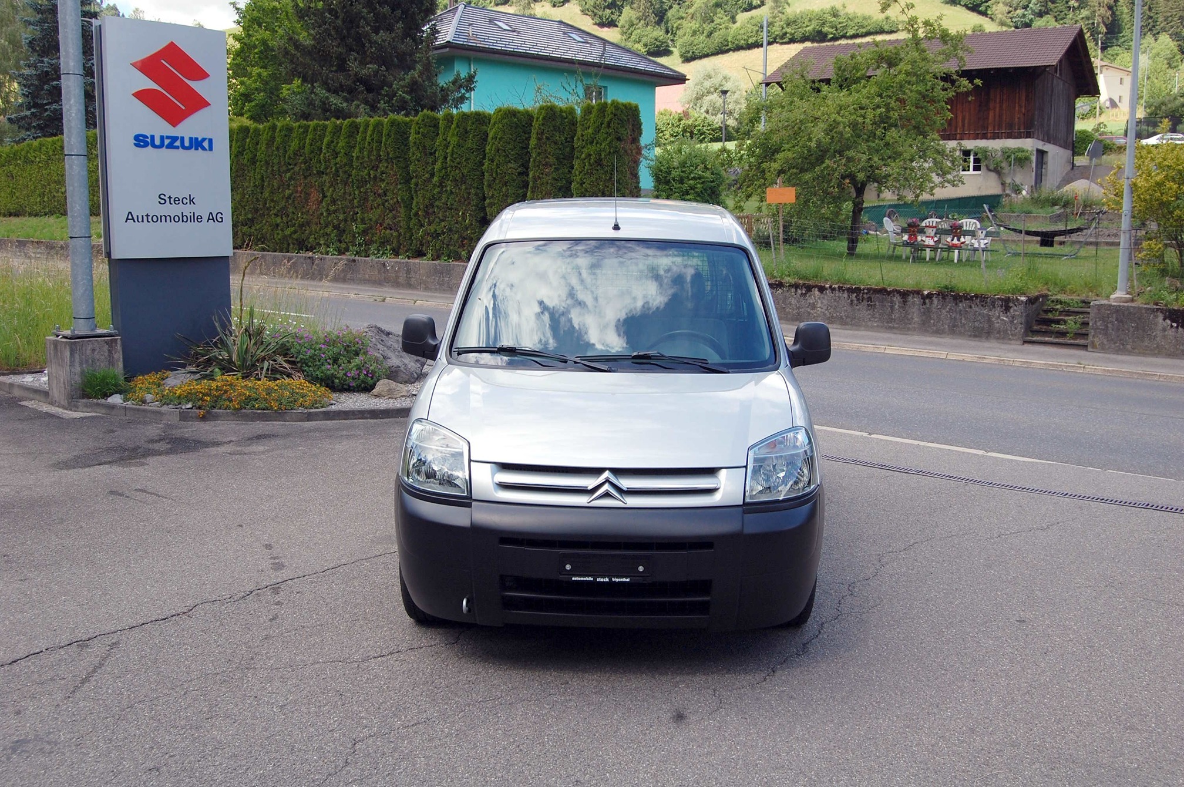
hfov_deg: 57.3
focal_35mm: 33
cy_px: 394
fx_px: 1084
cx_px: 592
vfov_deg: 39.9
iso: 200
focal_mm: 22
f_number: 7.1
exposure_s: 1/200
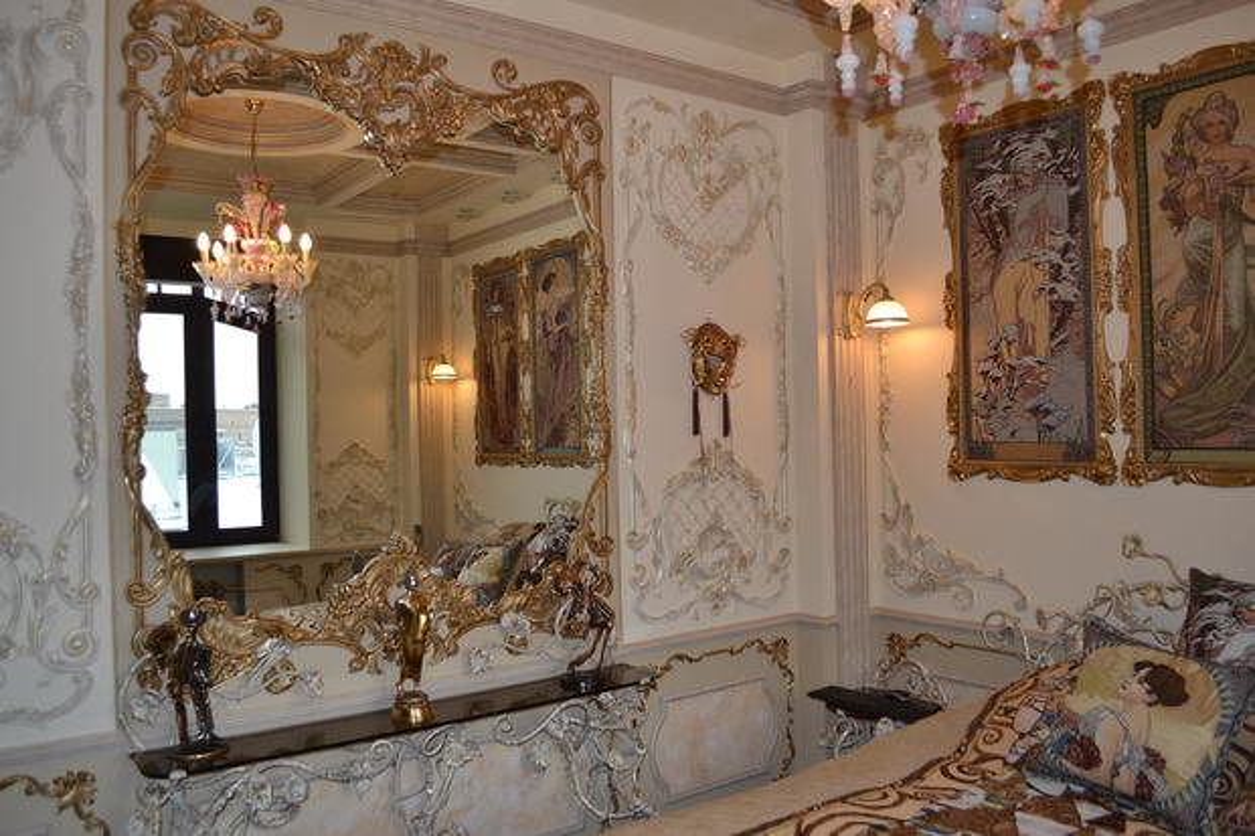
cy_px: 418
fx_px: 941
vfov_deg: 47.9
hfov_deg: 67.4
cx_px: 628
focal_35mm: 27
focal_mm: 18
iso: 280
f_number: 4
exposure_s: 1/125
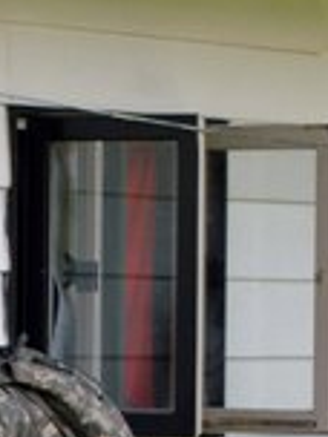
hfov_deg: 3.5
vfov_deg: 4.6
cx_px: -121
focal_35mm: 425
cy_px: 540
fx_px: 5369
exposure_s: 1/200
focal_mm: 70
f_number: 7.1
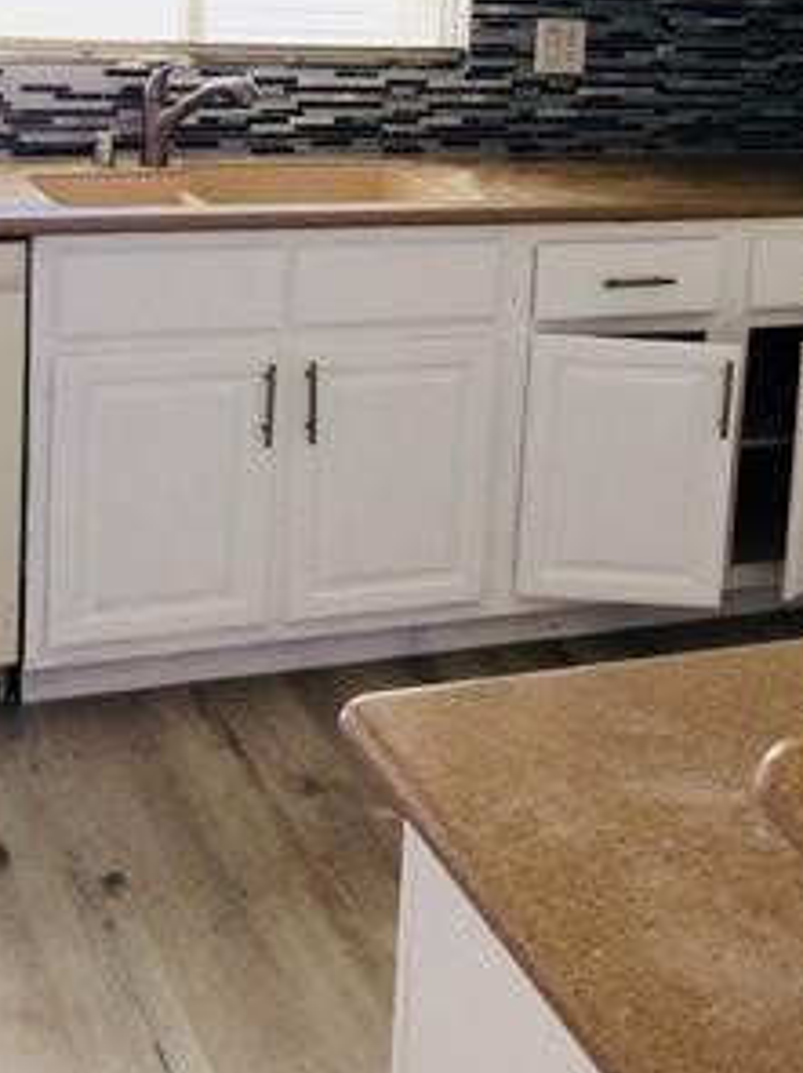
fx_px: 1826
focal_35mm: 59
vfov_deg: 31.8
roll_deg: -1.6
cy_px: 196
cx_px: 454
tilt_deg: -10.2
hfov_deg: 24.8
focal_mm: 4.15
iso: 50
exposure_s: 1/30
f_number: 2.2
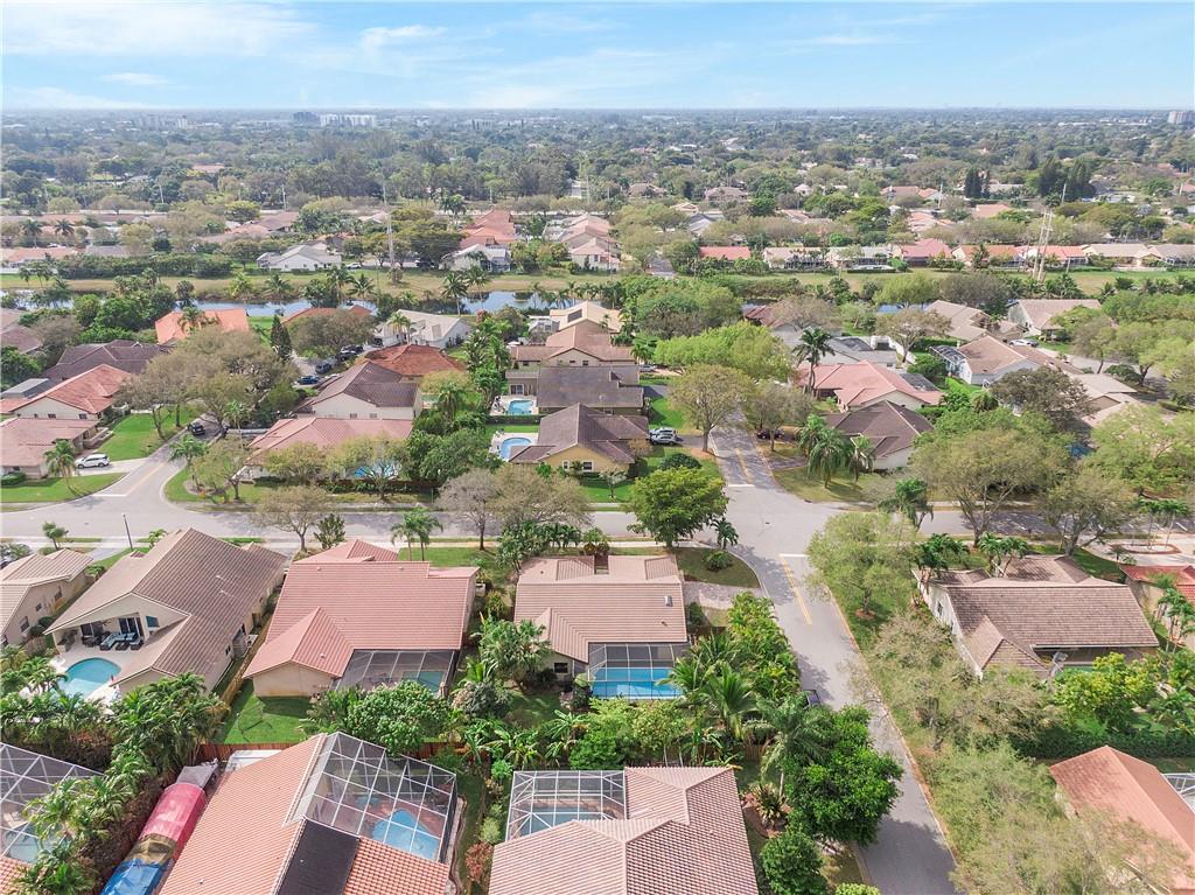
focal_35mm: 24
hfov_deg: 71.6
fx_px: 828
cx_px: 598
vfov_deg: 56.8
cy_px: 448
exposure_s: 1/1000
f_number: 2.8
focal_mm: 4.39
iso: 100
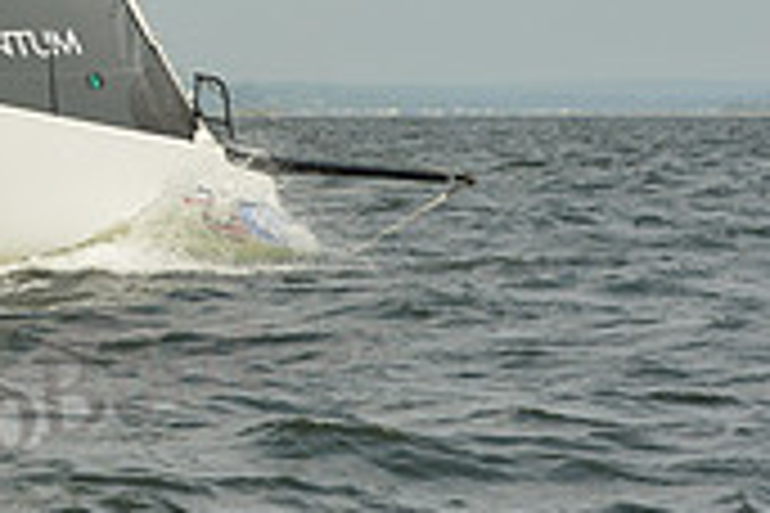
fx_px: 5090
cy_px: -227
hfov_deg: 8.4
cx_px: -477
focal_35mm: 238
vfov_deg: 5.7
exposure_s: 1/1250
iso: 320
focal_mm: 70
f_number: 8
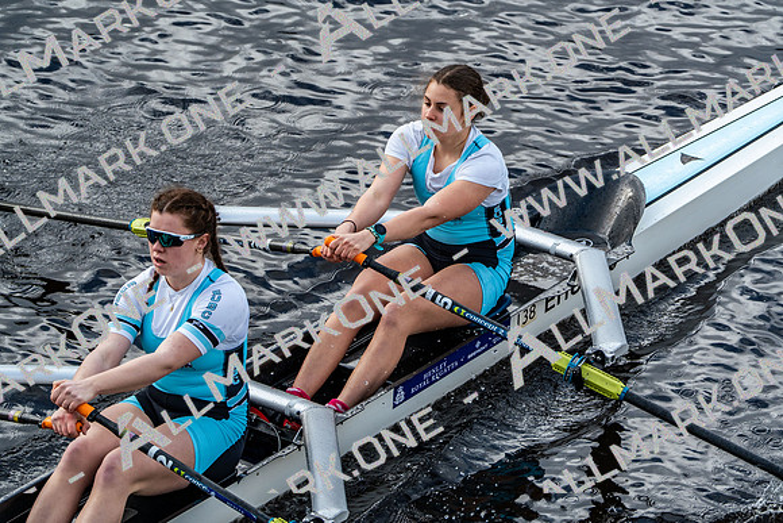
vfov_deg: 3.2
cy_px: 262
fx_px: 9354
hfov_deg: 4.8
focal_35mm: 430
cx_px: 392
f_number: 6.3
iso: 1000
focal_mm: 430
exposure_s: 1/1250
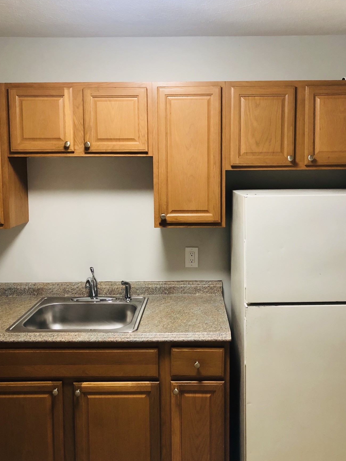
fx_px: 440
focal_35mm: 33
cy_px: 205
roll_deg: +0.2
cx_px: 187
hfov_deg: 42.9
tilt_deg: -5.3
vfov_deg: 55.2
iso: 64
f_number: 1.8
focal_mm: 3.99
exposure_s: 1/15
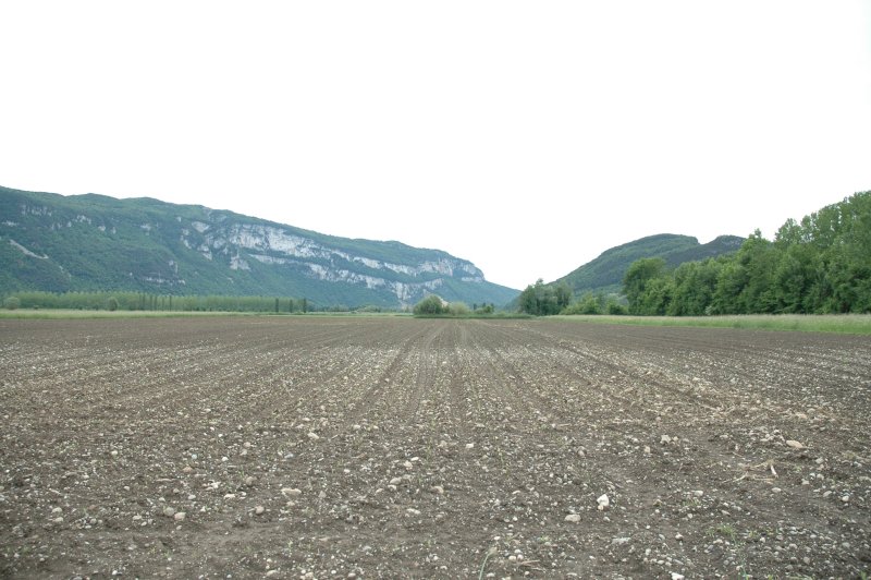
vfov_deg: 47.9
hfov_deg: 67.4
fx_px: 653
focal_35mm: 27
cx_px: 436
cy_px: 290
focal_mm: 18
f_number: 4.5
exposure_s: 1/500
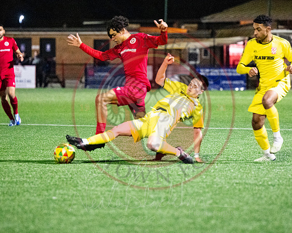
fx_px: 2161
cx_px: 196
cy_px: 134
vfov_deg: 6.2
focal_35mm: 250
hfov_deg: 7.7
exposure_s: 1/1000
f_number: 2.8
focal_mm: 150
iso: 8000
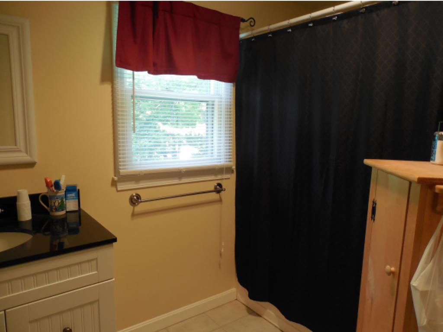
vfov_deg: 54.9
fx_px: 320
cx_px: 222
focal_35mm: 25
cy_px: 166
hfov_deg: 69.4
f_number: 3.3
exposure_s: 1/30
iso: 360
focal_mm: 4.5
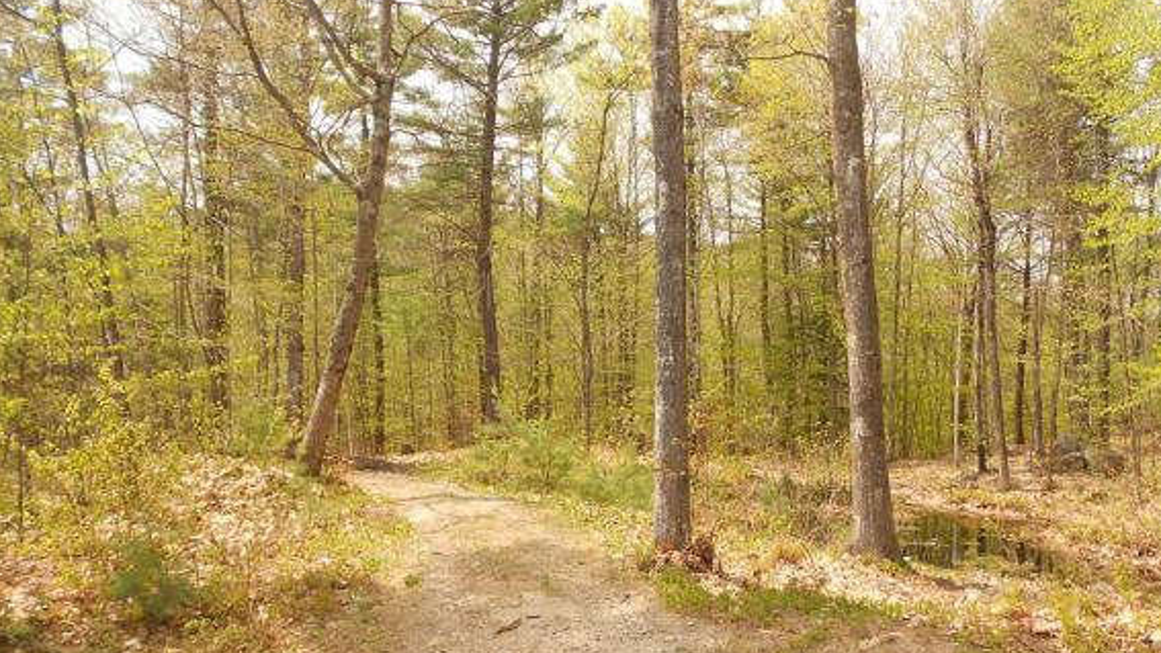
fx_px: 893
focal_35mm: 29
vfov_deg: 40.2
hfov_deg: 66.1
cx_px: 590
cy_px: 354
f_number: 3.2
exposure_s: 1/320
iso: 80
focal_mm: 4.6
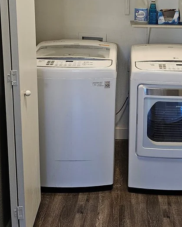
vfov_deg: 40.1
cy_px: 43
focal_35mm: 44
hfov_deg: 33.6
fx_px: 296
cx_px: 132
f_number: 1.7
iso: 320
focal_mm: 6.3
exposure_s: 1/120
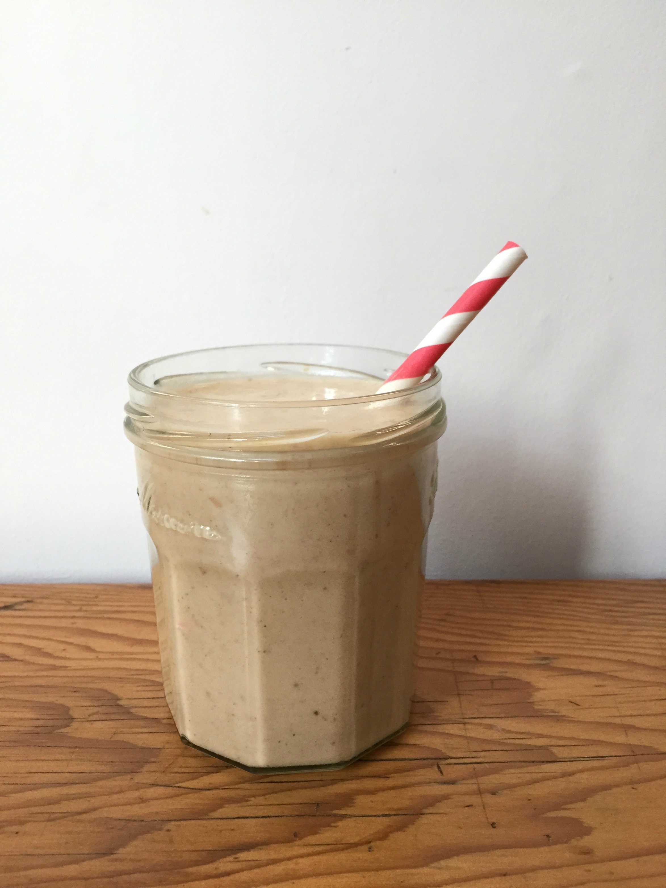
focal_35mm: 29
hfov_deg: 48.2
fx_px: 744
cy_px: 444
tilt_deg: -13.4
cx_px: 333
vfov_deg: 61.7
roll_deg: +0.3
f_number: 2.2
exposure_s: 1/30
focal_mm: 4.15
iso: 50
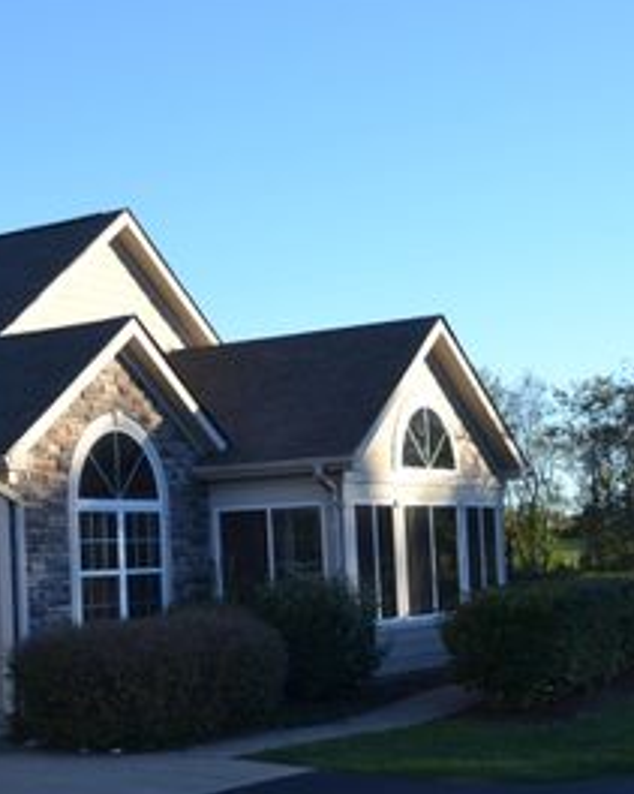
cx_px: 6
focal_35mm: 64
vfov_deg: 29.5
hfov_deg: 22.9
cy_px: 480
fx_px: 1502
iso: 100
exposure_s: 1/160
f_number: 6.3
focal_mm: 24
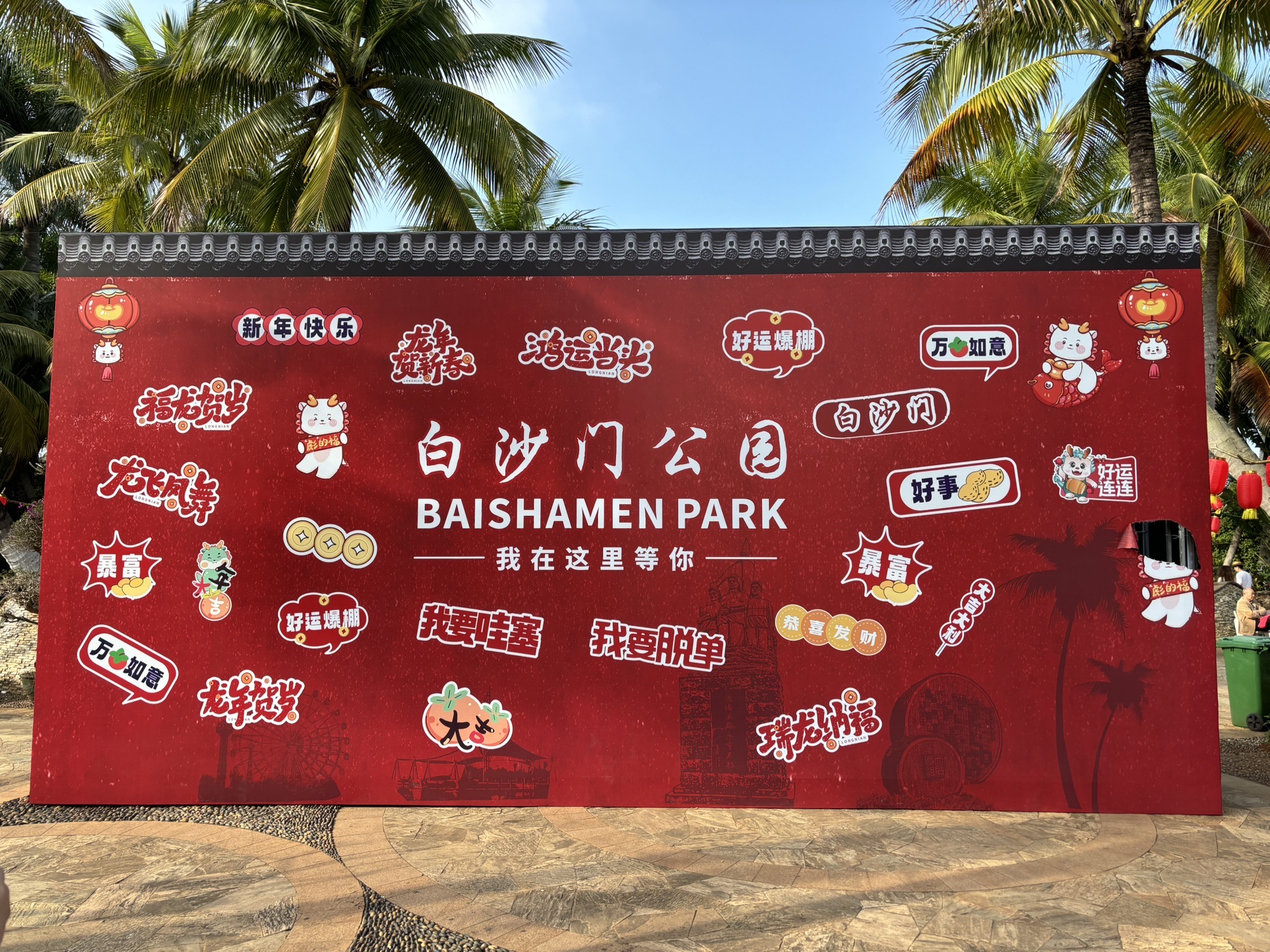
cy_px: 476
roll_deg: -0.6
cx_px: 635
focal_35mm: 26
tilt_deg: +1.9
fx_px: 954
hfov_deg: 67.3
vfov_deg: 53.1
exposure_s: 1/1126
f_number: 1.6
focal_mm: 5.96
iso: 50
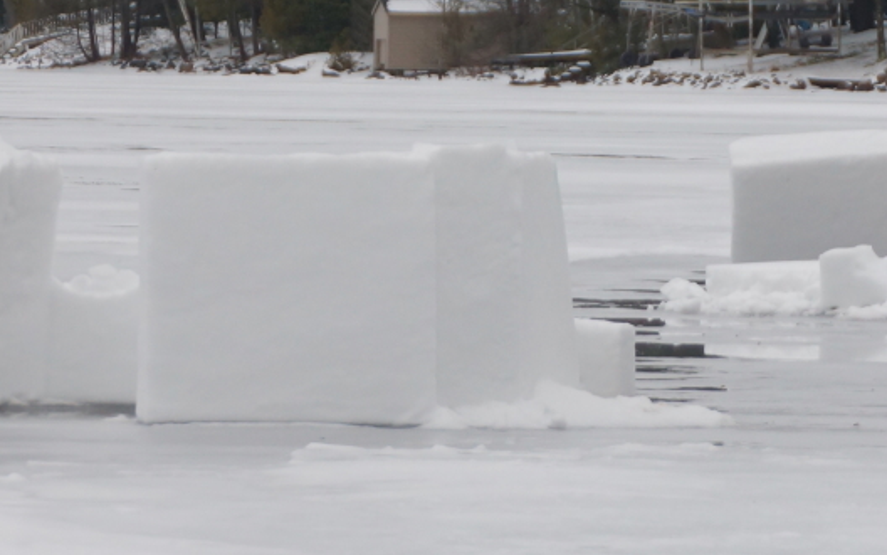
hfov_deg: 7.3
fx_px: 6986
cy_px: 257
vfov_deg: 4.5
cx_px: 584
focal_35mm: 289
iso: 320
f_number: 5.6
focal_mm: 100
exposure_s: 1/160
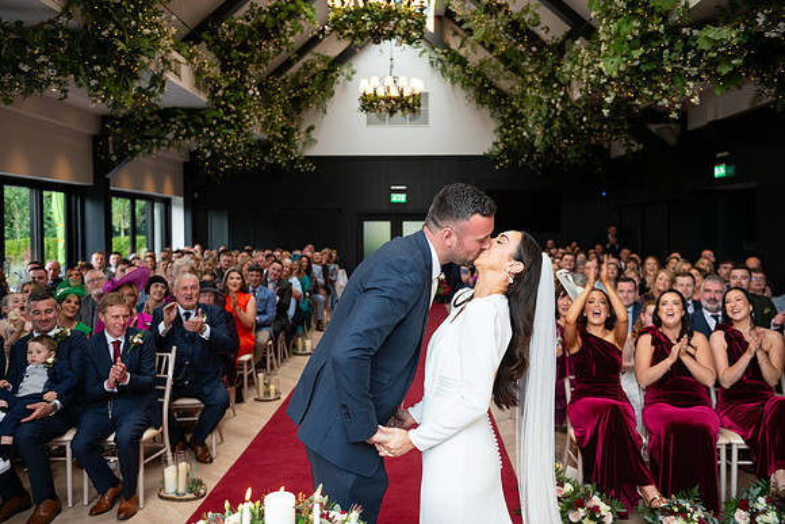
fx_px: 763
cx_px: 392
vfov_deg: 37.9
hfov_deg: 54.4
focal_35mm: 35
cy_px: 262
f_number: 3.5
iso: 640
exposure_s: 1/160
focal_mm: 35
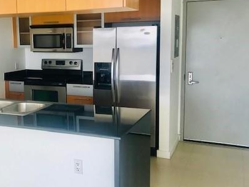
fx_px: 324
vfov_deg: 32.2
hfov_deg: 41.1
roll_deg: +1.4
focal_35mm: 45
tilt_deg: -6.5
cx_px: 69
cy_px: 81
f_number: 1.8
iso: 20
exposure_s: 1/127
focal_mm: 3.99
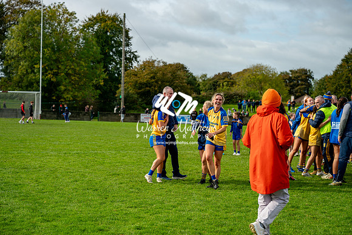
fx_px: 685
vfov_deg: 19.5
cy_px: 118
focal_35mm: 70
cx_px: 176
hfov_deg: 28.8
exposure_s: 1/800
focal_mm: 70
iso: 100
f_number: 4
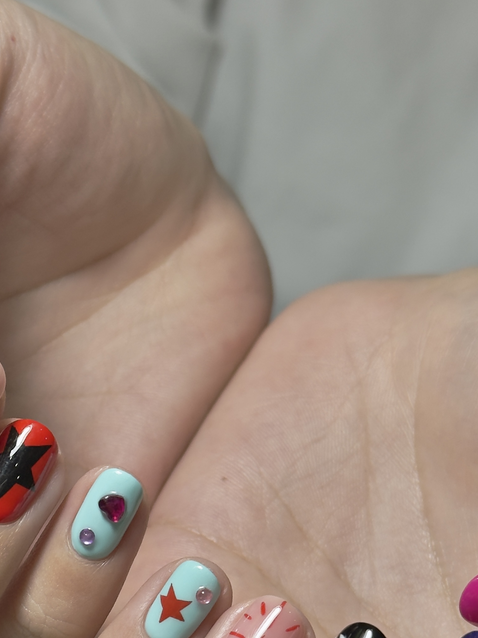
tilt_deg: -38.4
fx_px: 1768
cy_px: 494
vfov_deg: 20.3
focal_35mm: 96
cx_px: 150
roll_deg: -27.4
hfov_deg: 15.4
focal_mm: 6.76
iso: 64
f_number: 1.78
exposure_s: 1/308
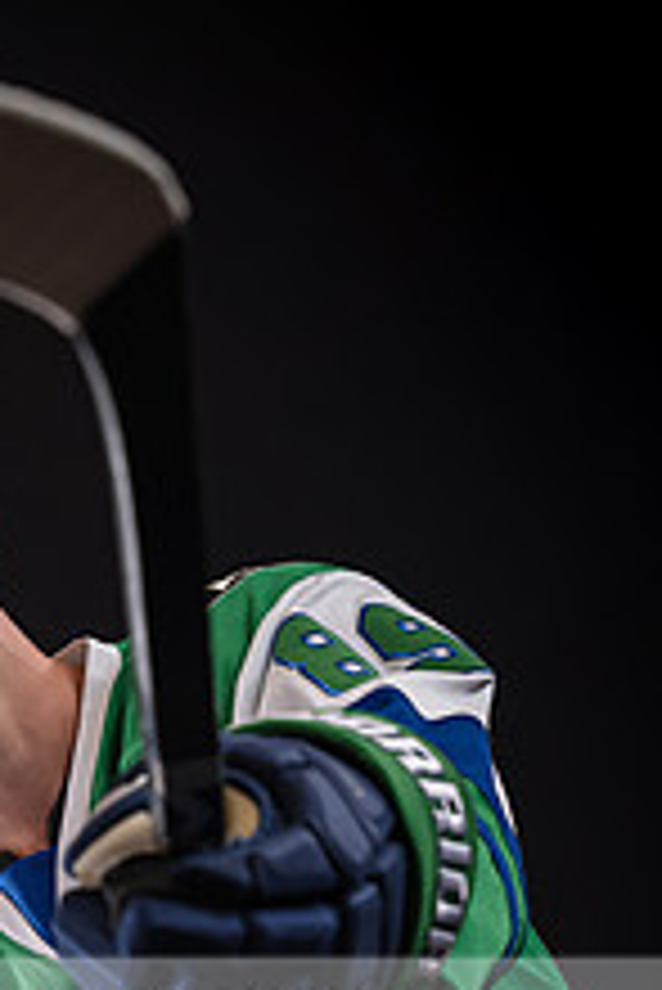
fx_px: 3167
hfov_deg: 11.8
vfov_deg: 17.4
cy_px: 986
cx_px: 14
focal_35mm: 115
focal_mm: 56.3
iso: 100
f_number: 4
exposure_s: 1/160
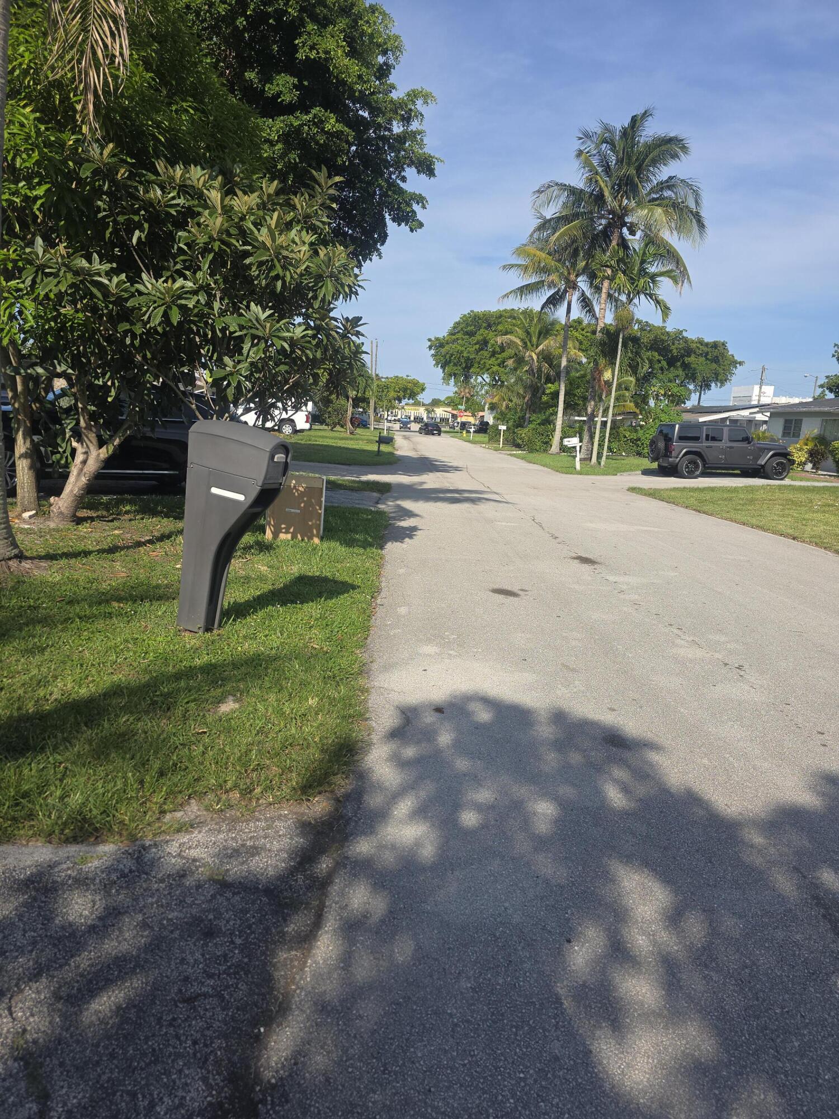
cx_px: 420
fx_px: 743
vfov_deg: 73.9
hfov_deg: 58.9
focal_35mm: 23
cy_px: 560
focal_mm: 6.3
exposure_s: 1/719
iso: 12
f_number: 1.7
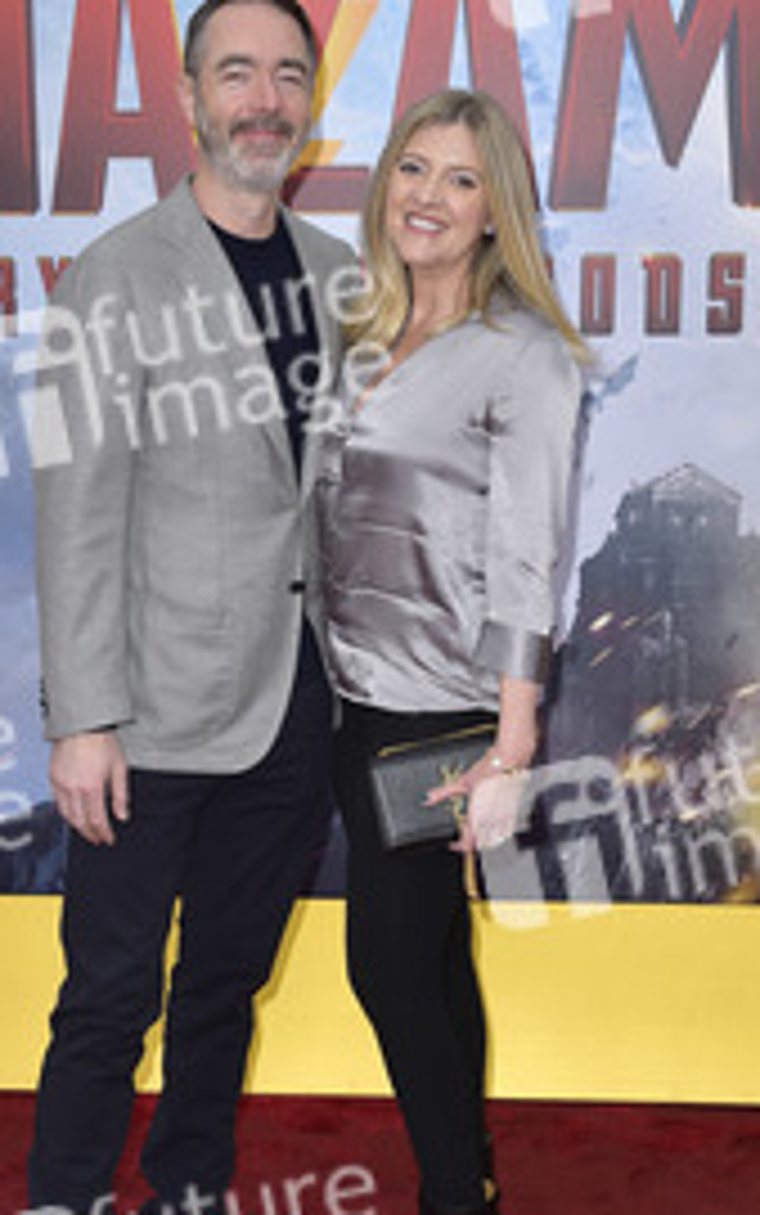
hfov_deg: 19.1
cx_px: 295
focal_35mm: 68
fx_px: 2251
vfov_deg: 30.2
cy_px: 598
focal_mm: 45
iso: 320
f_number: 6.3
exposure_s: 1/250
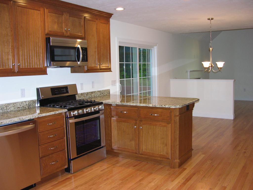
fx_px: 263
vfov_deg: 39.7
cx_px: 126
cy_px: 95
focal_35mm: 36
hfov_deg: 51.4
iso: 200
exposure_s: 1/60.1
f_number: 2.8
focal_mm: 9.2
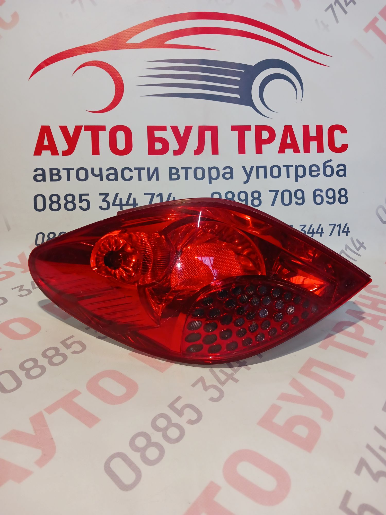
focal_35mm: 27
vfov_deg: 65.3
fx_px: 401
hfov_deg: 51.4
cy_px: 258
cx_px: 193
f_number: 1.8
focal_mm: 4
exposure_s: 1/50
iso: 160
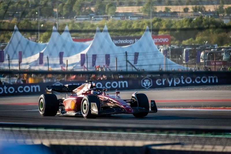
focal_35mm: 315
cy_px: 77
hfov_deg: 6.5
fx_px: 2021
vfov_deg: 4.4
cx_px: 116
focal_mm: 210
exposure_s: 1/2500
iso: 1000
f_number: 5.6
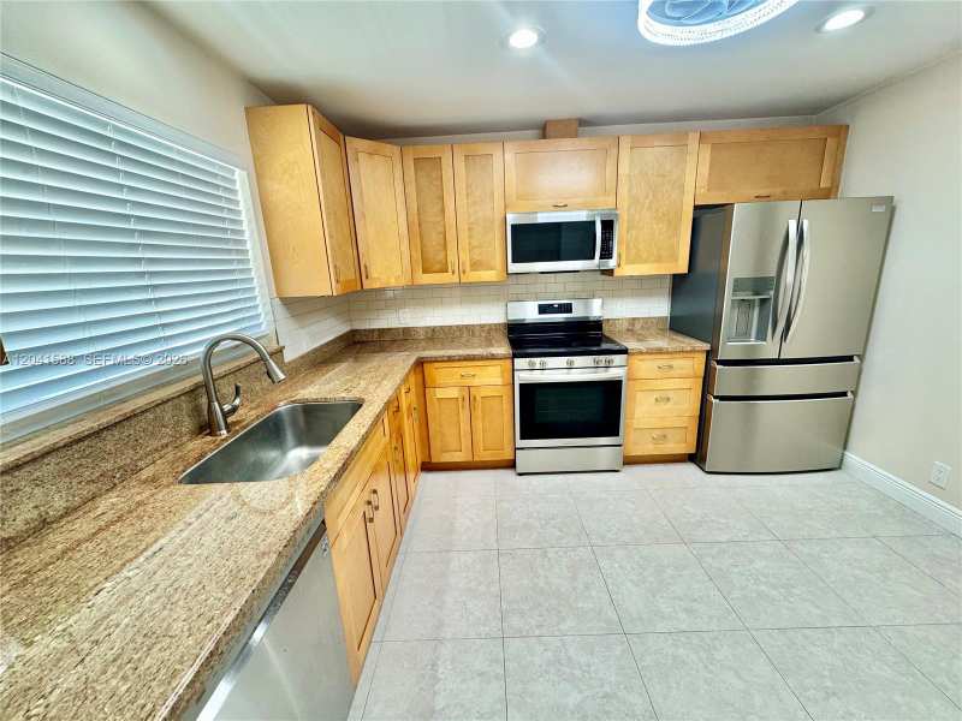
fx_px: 389
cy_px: 360
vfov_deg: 85.7
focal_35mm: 14
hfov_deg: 102.1
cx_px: 481
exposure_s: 1/60
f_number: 2.2
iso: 160
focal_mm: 2.22
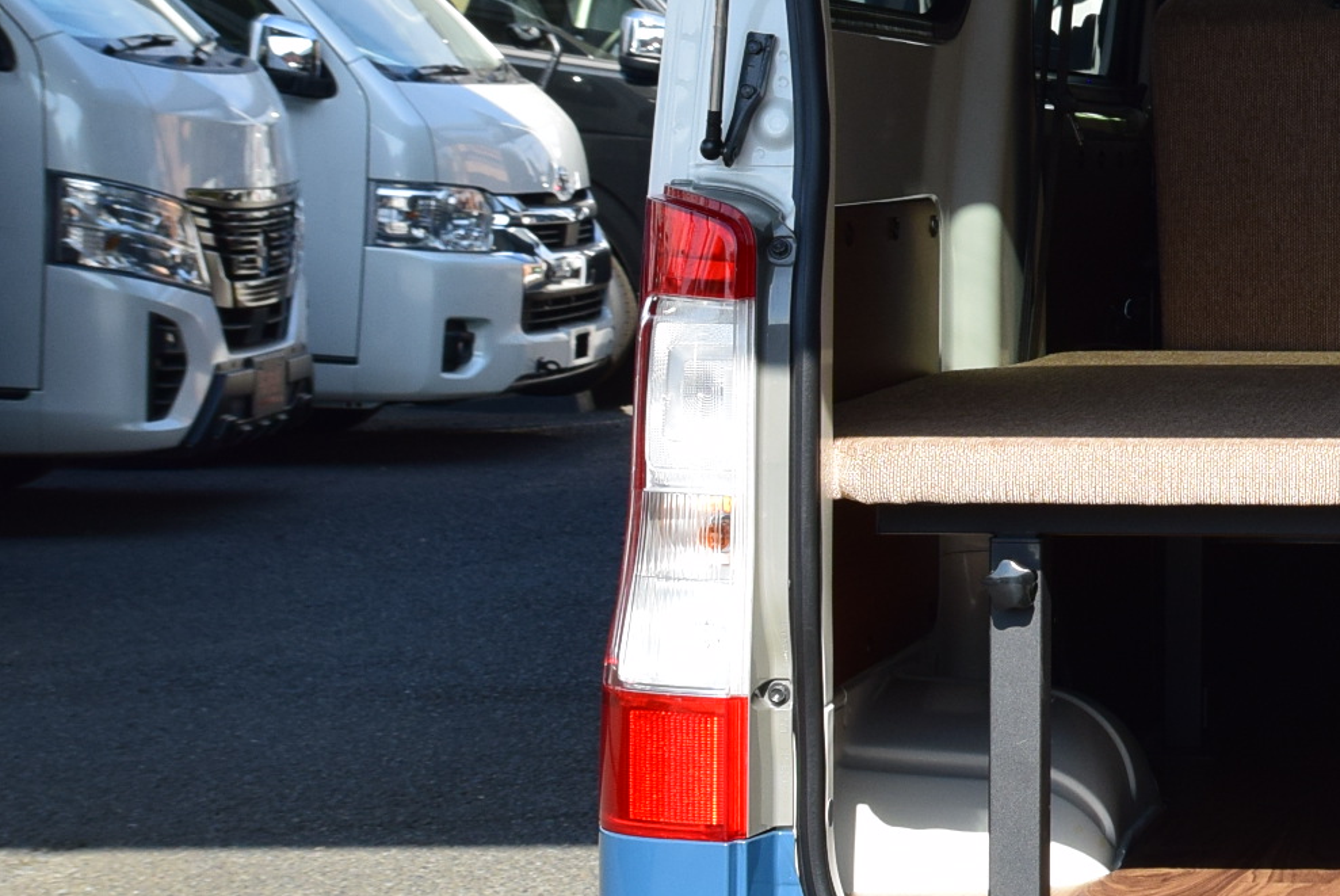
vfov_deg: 11.6
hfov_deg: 16.2
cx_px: 1832
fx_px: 4395
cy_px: 325
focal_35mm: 118
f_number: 11
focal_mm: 26
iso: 400
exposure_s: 1/400
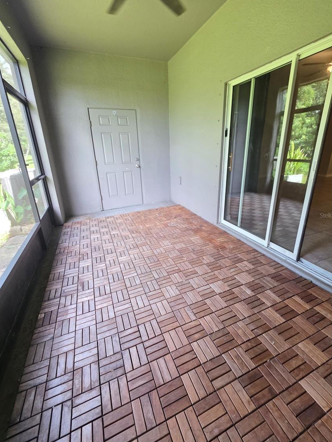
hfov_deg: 85.7
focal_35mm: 14
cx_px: 169
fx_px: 179
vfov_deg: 102.0
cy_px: 215
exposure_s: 1/120
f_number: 1.9
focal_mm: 2.2
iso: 250
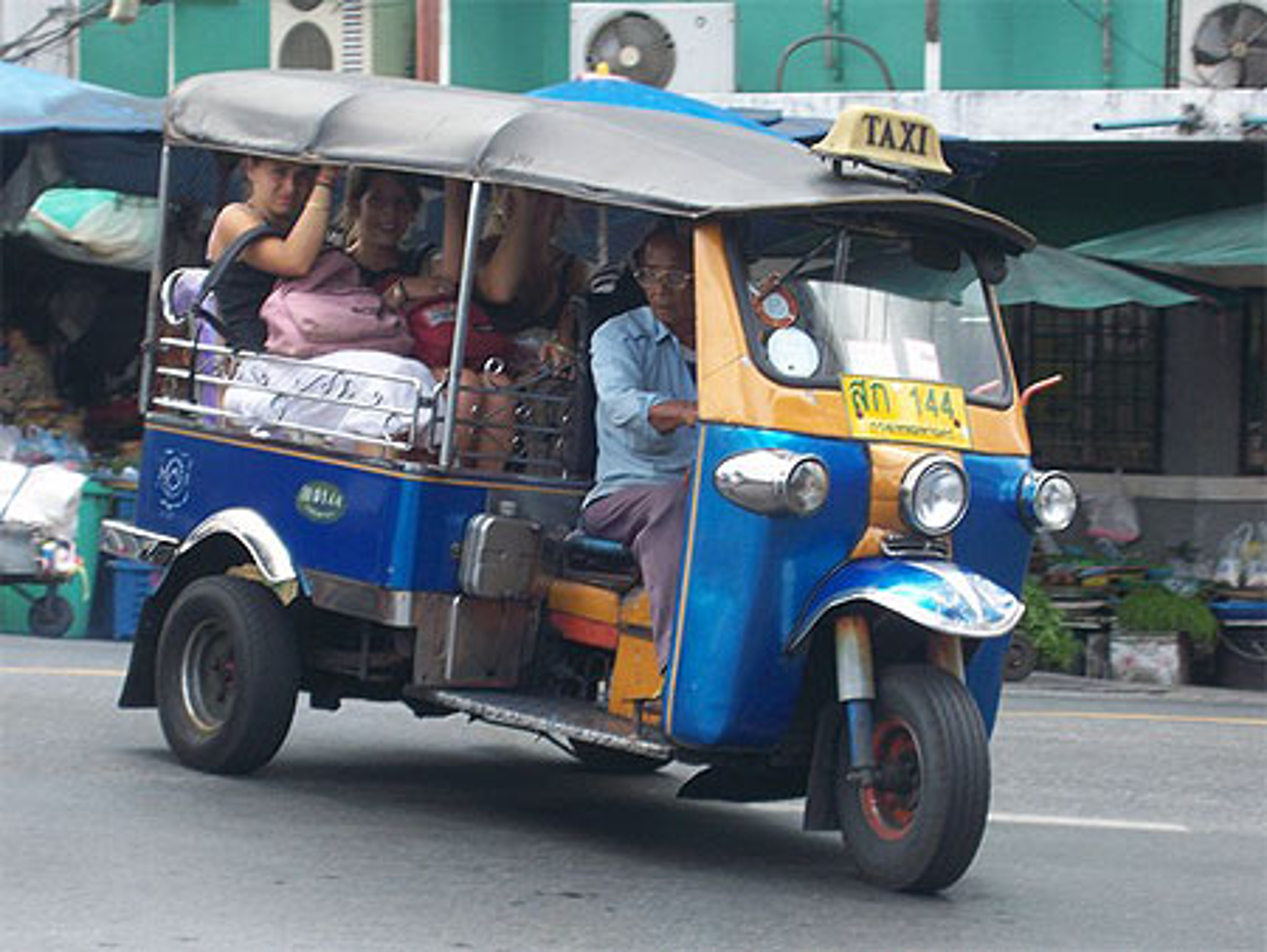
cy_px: 476
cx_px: 634
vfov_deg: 13.7
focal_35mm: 108
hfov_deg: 18.2
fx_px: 3955
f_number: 4.8
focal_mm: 18.1
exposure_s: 1/125
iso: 100
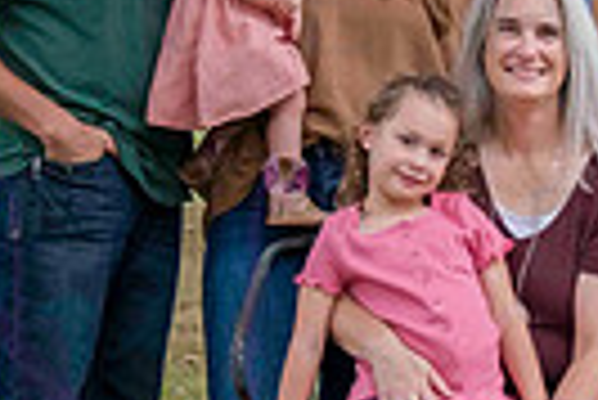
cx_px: 706
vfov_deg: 6.3
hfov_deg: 9.3
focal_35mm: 218
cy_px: 222
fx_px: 3625
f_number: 4.2
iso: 400
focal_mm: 50
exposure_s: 1/640
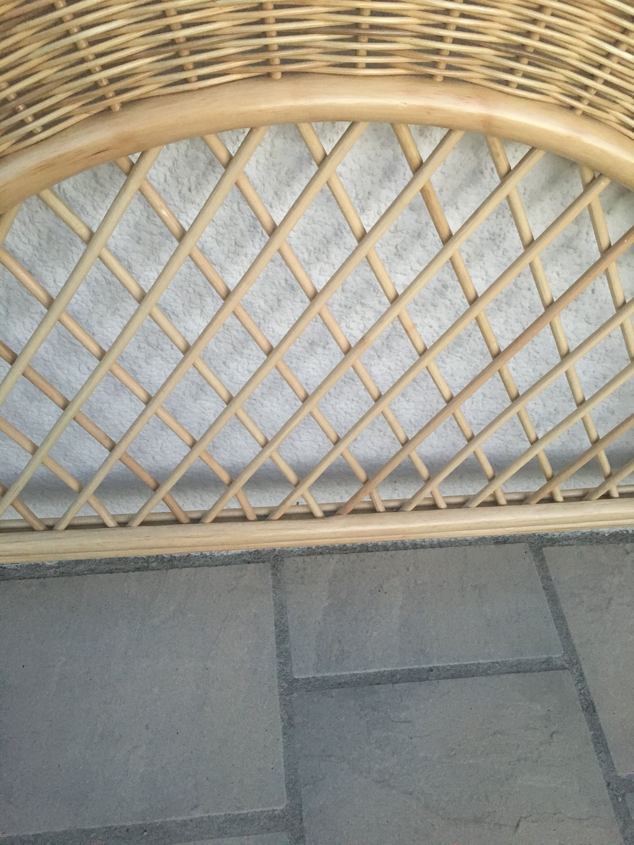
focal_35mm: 29
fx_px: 708
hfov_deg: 48.2
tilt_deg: -50.8
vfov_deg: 61.7
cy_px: 422
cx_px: 317
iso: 200
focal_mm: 4.15
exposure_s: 1/20
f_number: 2.2
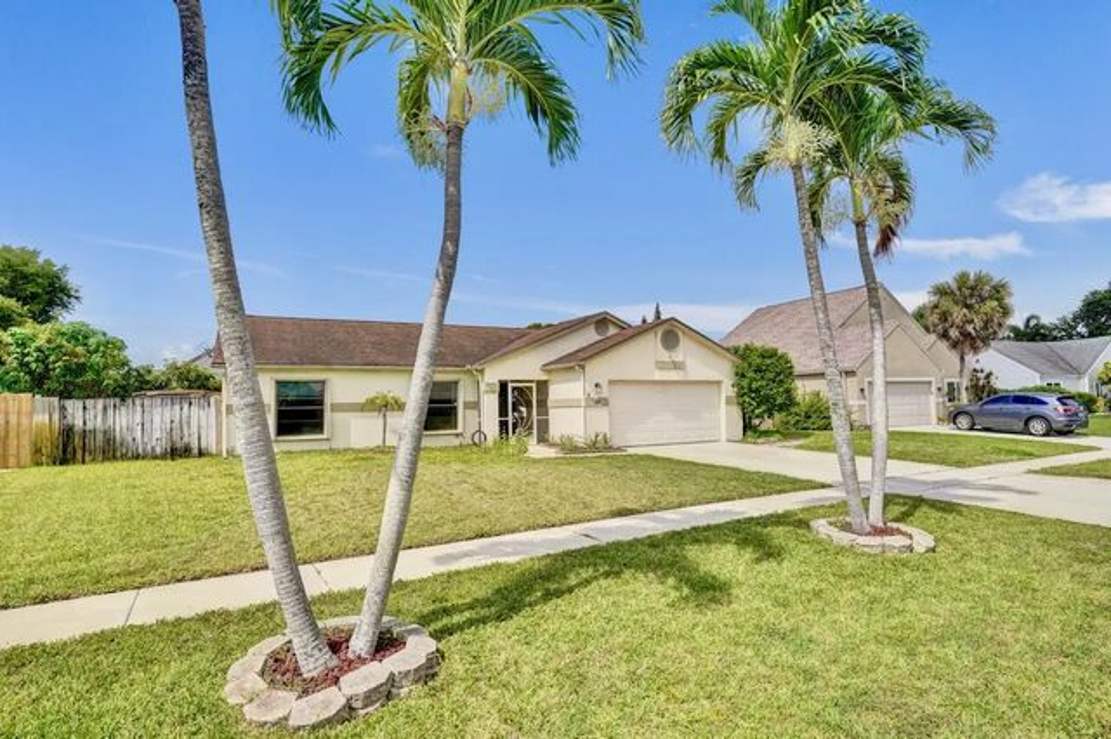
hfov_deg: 93.3
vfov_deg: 70.4
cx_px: 556
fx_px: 524
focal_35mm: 17
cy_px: 370
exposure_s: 1/1250
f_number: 9
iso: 800
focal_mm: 17
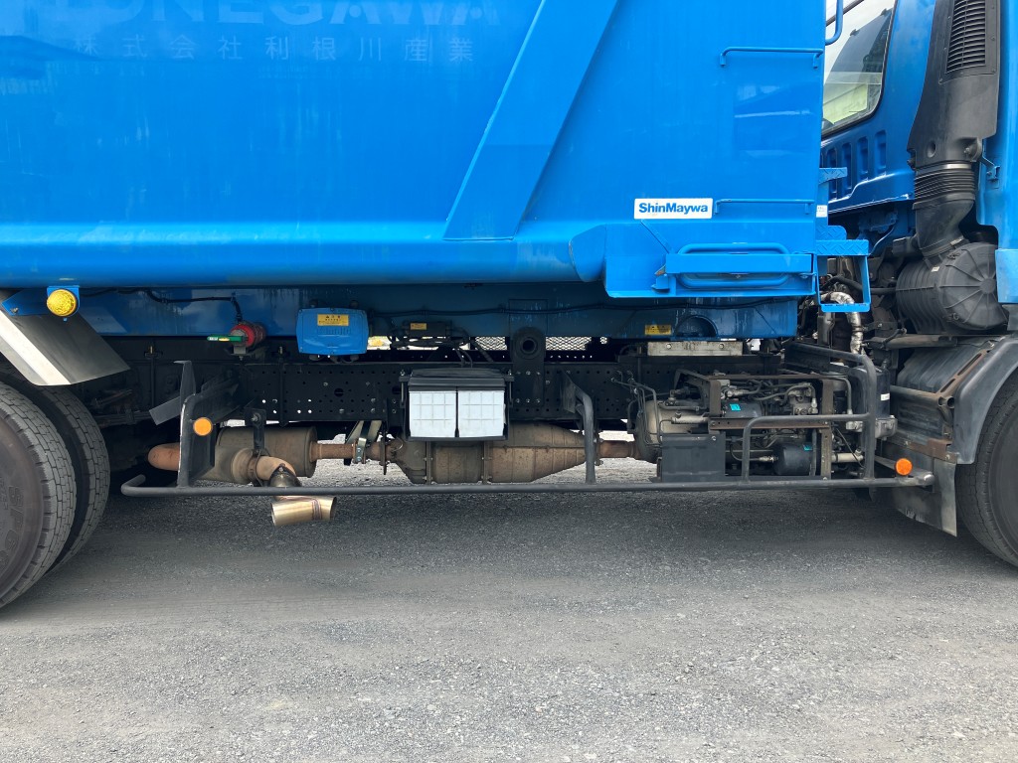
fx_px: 823
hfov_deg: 63.4
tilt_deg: -5.9
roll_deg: +1.0
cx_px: 509
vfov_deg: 49.7
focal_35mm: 28
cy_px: 382
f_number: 1.8
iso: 32
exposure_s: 1/326
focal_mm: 3.99
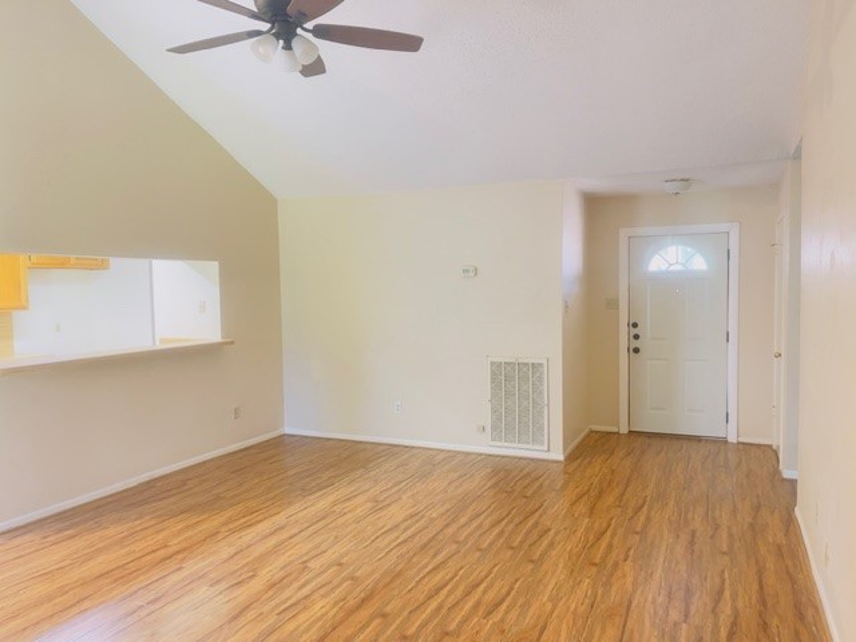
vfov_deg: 54.9
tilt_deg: -3.6
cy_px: 321
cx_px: 428
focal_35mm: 25
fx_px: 618
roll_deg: +0.3
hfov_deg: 69.4
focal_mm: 5.1
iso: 400
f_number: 1.6
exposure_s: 1/60
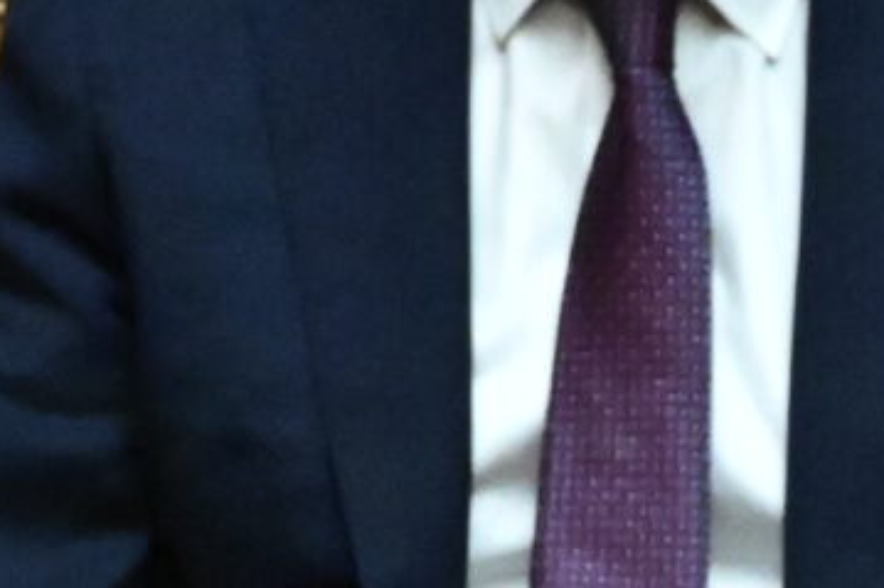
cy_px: 1113
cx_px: 2669
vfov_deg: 0.6
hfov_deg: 1.0
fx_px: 52522
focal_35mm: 2140
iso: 8000
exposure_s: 1/500
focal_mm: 200
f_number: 5.6
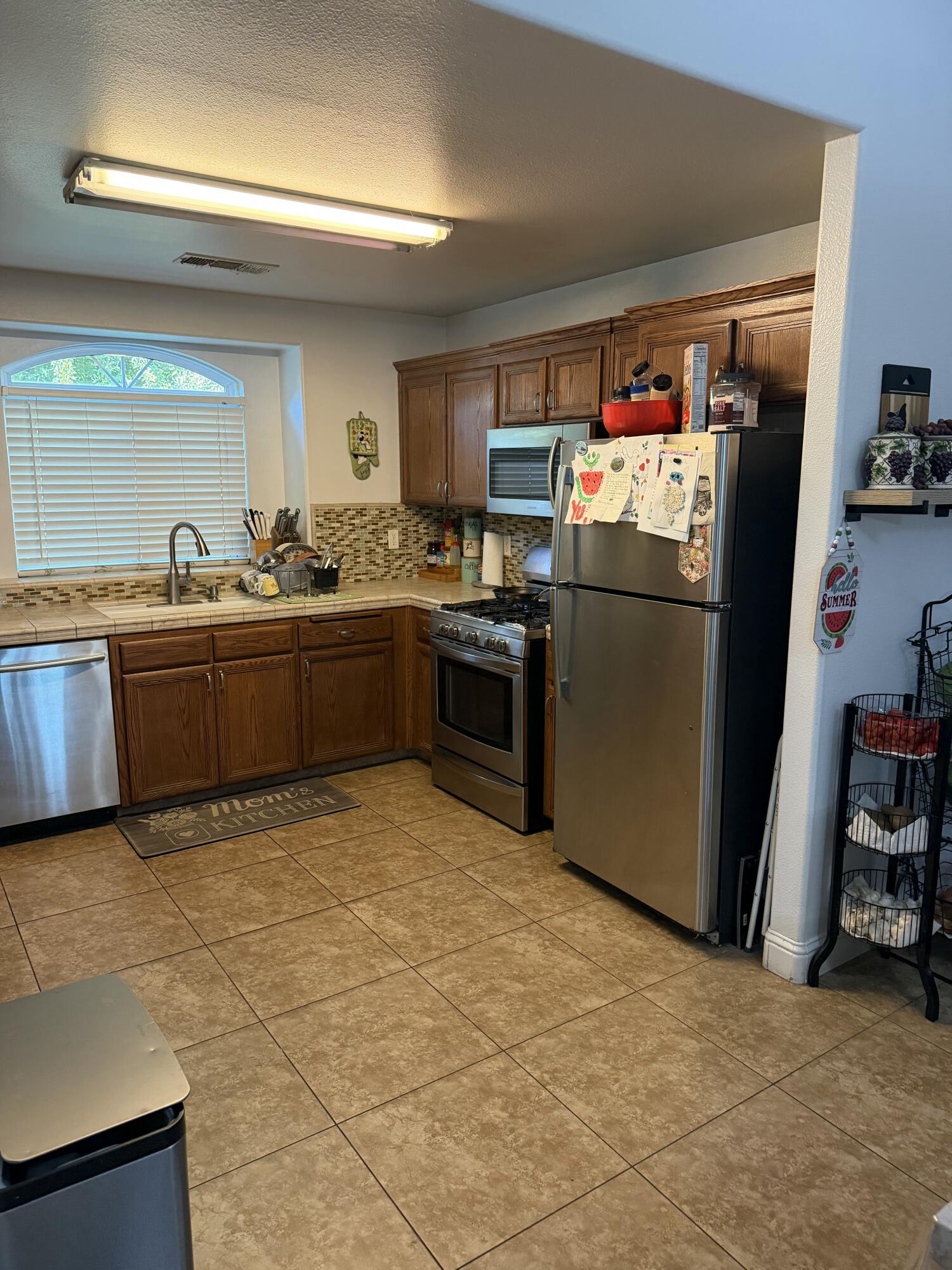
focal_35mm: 24
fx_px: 880
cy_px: 635
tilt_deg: -10.0
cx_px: 476
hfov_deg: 56.8
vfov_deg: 71.6
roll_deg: +0.4
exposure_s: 1/60
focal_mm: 6.76
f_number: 1.78
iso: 400
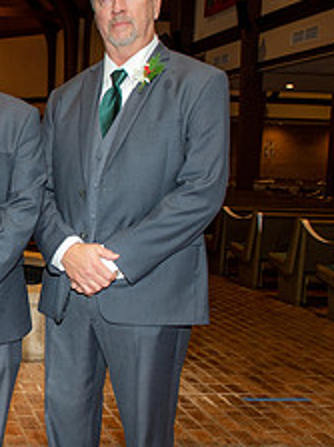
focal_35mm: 60
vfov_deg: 32.1
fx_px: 773
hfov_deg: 22.5
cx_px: -64
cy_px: 273
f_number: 5.6
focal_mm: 24
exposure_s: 1/160
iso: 1250
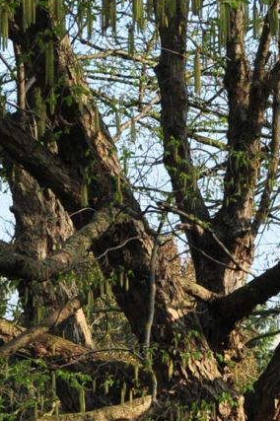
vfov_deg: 10.4
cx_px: 221
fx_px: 2267
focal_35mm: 194
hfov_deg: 7.1
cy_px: -102
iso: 200
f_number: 8
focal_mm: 26
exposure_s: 1/400
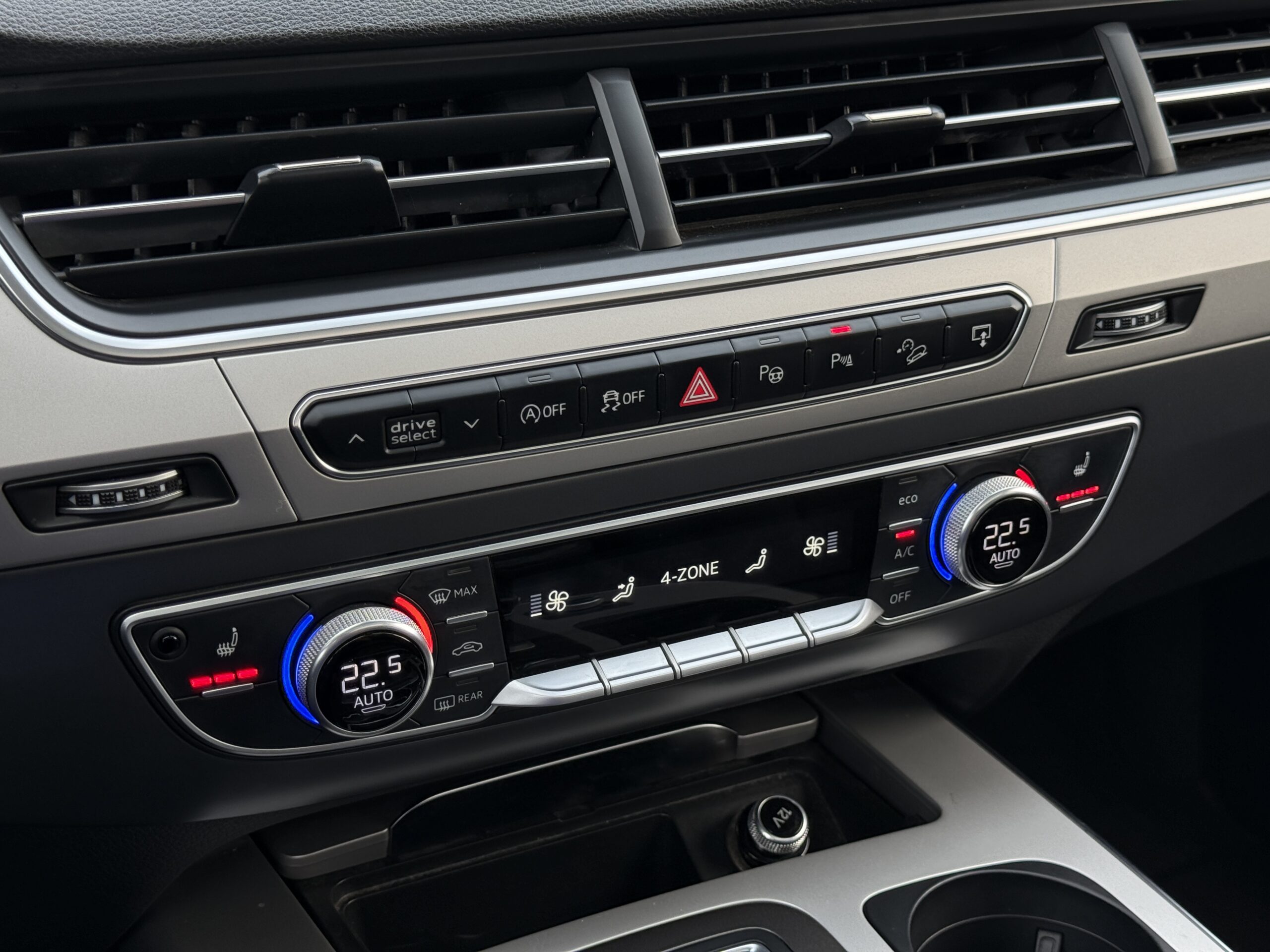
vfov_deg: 30.3
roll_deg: +0.2
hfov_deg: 39.7
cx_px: 635
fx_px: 1761
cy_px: 476
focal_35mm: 48
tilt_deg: -22.2
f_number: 1.78
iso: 125
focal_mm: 6.76
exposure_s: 1/242
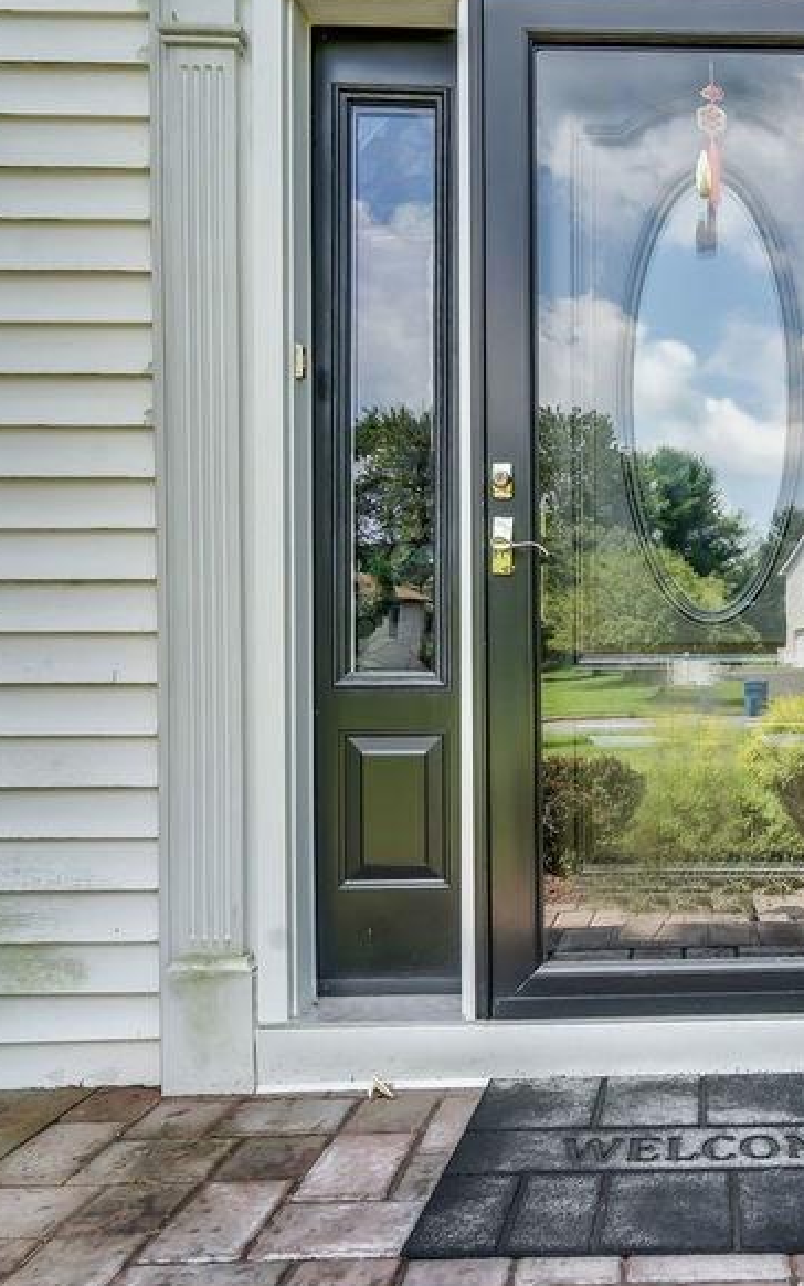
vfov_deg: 66.4
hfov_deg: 40.8
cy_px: 675
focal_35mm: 28
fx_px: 981
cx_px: 736
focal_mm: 16
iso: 100
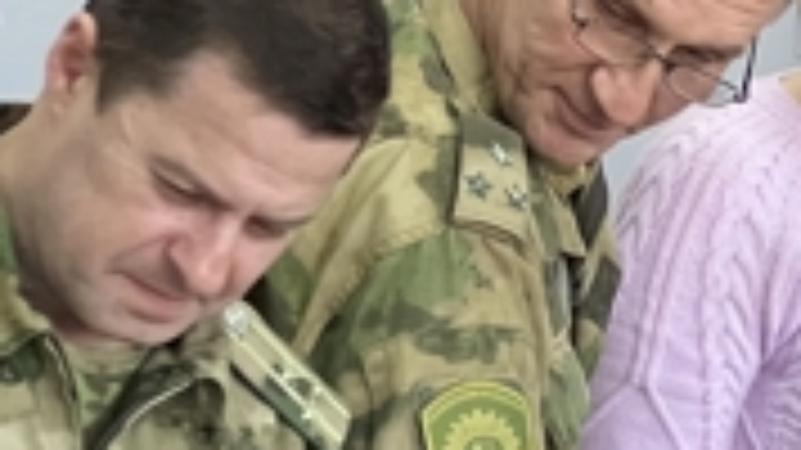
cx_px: 1154
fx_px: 6667
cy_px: 418
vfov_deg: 3.9
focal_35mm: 314
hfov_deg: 6.8
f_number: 2.8
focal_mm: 9
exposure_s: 1/100
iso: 200
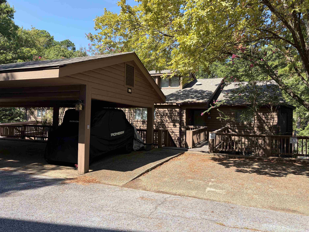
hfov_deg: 67.3
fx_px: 232
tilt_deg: +1.1
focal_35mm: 26
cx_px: 154
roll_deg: -1.4
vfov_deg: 53.1
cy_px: 116
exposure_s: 1/1287
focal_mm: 5.96
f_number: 1.6
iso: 50
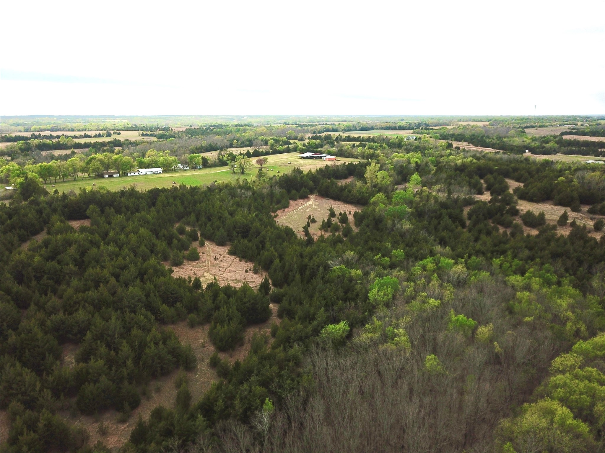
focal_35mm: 26
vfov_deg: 53.1
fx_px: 454
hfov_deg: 67.3
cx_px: 302
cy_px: 226
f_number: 2.2
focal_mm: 4.7
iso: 100
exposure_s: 1/229
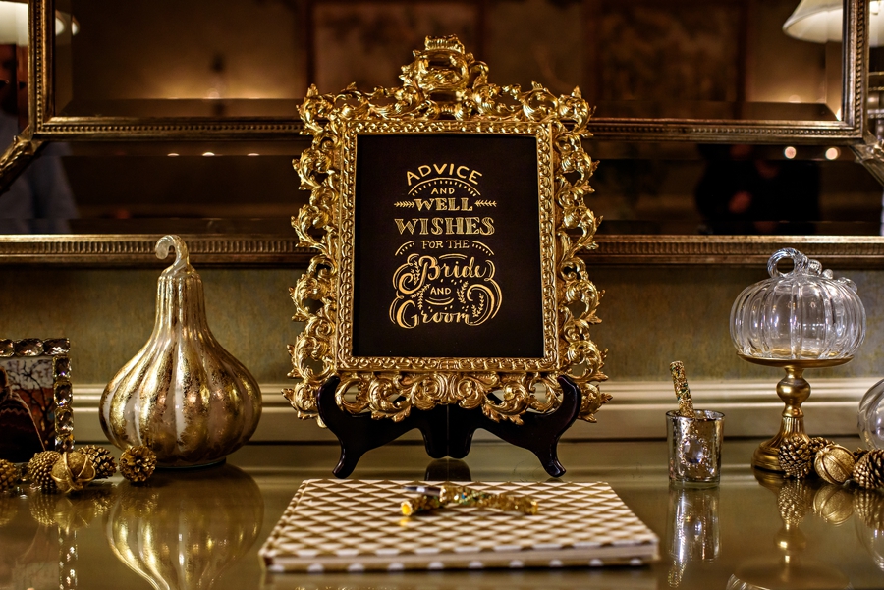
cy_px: 295
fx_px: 860
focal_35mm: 35
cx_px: 442
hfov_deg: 54.4
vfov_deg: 37.9
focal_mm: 35
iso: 2000
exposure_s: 1/400
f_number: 2.8
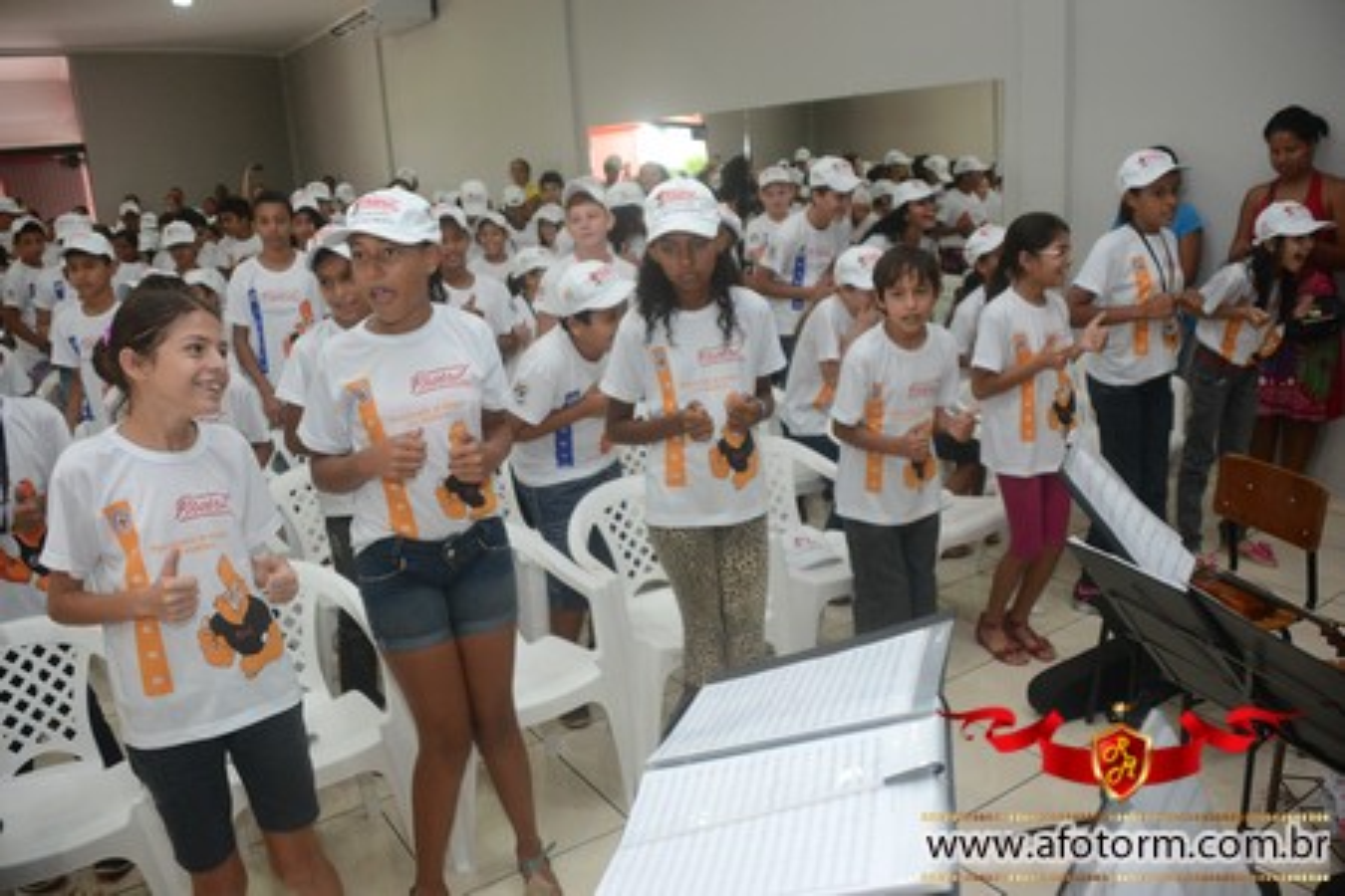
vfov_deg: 43.6
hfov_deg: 61.9
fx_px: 1121
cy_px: 448
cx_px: 672
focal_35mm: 30
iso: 1600
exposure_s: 1/125
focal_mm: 20
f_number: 3.5
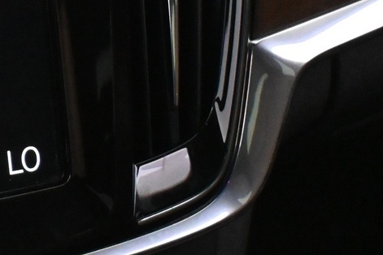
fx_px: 1593
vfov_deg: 9.0
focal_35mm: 150
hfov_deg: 12.9
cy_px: -68
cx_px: -200
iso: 6400
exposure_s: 1/60
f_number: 4.8
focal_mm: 29
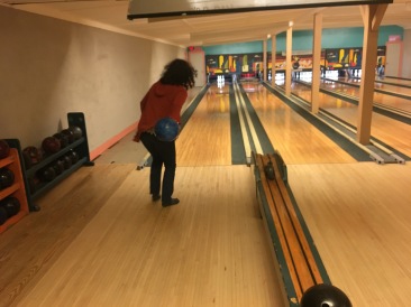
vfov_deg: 48.2
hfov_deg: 61.7
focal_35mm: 29
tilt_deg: -15.5
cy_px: 154
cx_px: 206
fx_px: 344
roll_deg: +2.9
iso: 200
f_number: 2.2
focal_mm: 4.15
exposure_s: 1/30
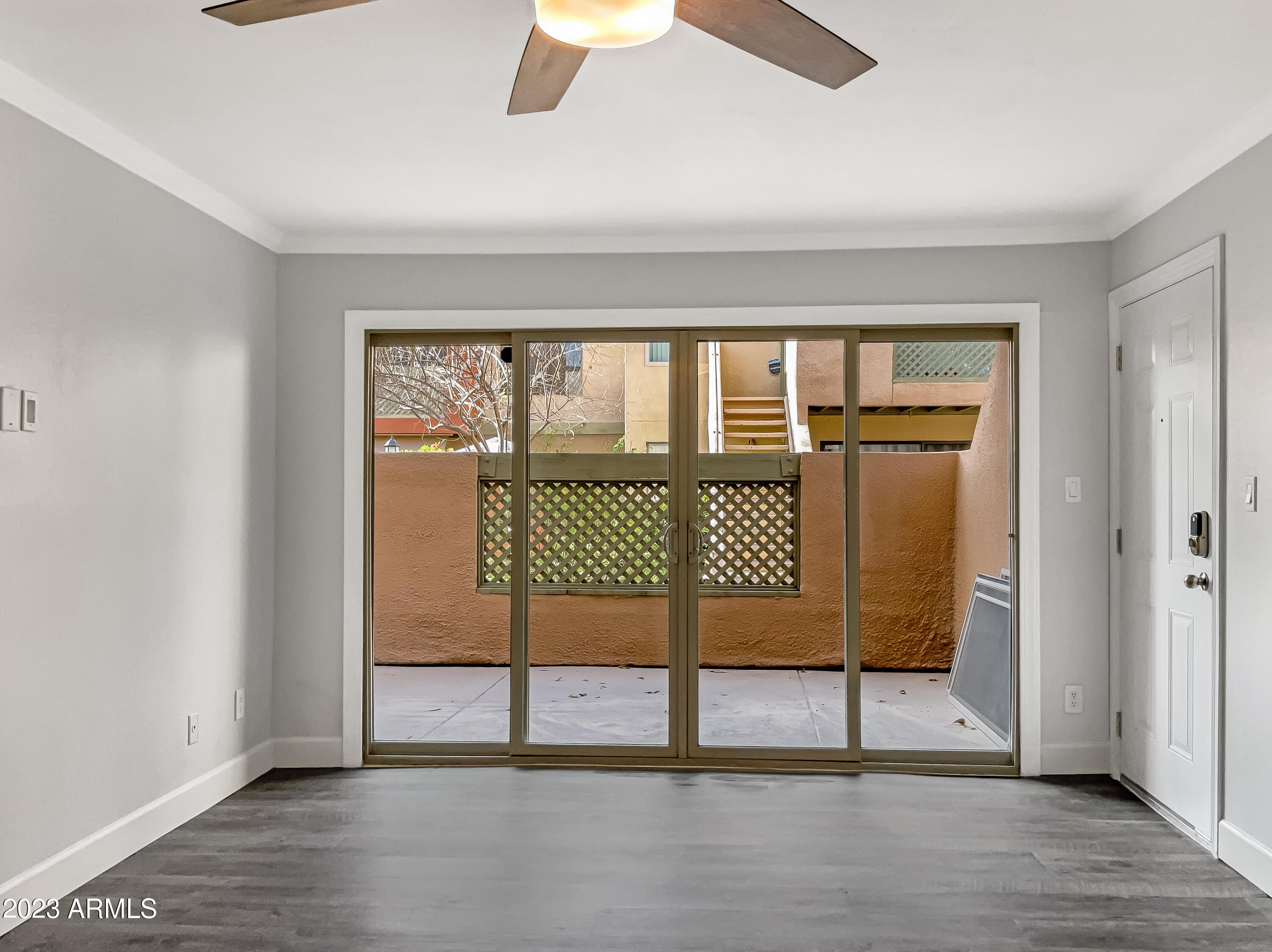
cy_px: 476
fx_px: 1065
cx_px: 636
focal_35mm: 29
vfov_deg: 48.2
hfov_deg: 61.7
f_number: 1.8
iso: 50
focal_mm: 3
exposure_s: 1/60
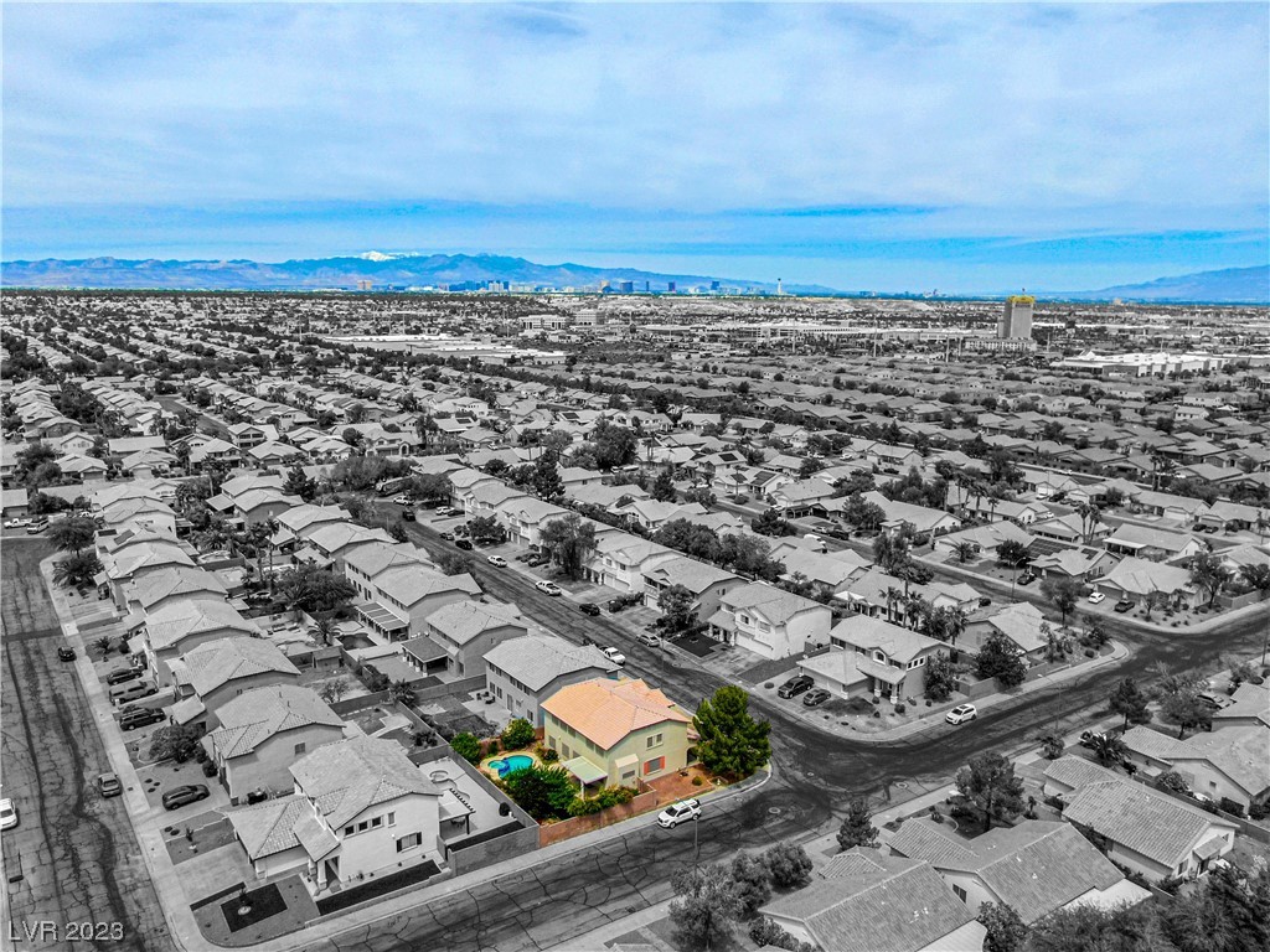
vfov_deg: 54.9
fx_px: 917
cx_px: 635
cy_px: 476
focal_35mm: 25
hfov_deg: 69.4
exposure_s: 1/2000
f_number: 2.8
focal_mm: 4.48
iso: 100
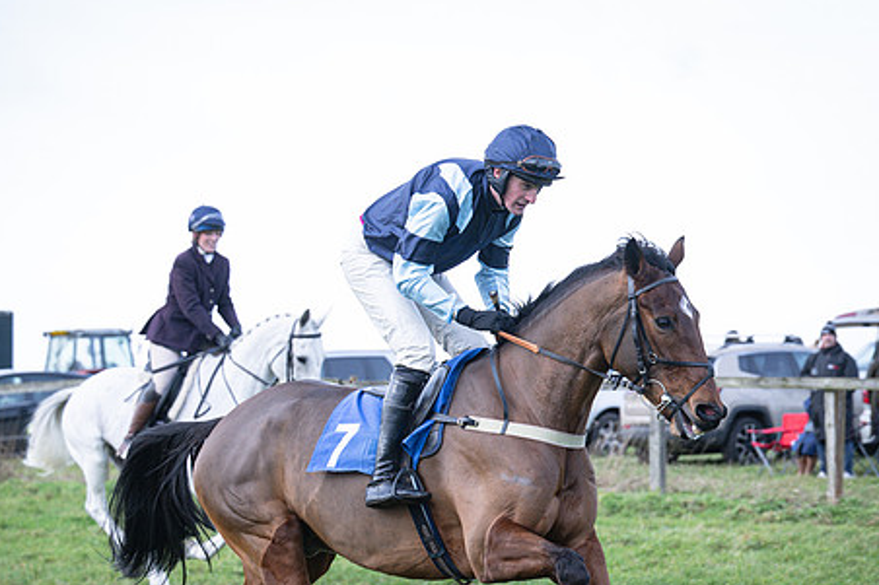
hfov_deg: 14.5
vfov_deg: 9.7
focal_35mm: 141
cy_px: 439
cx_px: 627
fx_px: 3441
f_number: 4
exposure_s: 1/800
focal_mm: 80
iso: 400
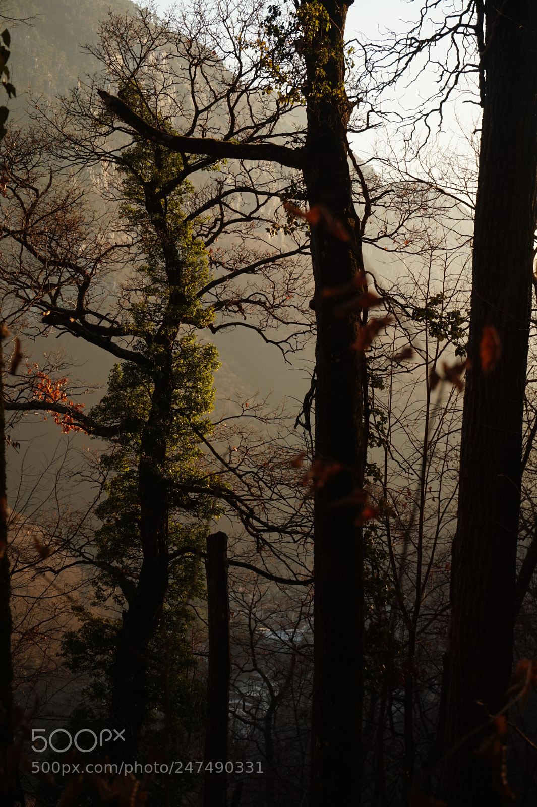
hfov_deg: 18.2
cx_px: 268
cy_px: 404
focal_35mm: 75
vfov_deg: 27.0
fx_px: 1680
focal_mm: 50
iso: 100
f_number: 9
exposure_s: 1/80
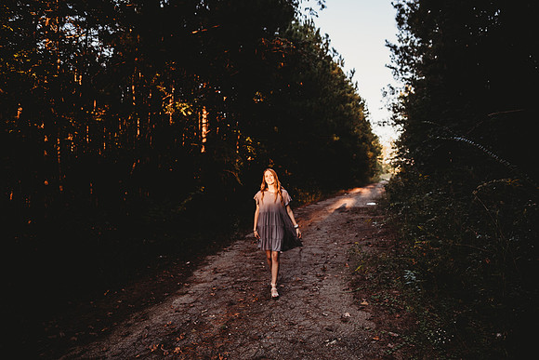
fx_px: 359
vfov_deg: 53.2
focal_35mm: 24
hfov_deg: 73.7
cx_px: 270
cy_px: 180
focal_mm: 24
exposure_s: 1/320
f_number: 2.5
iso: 160
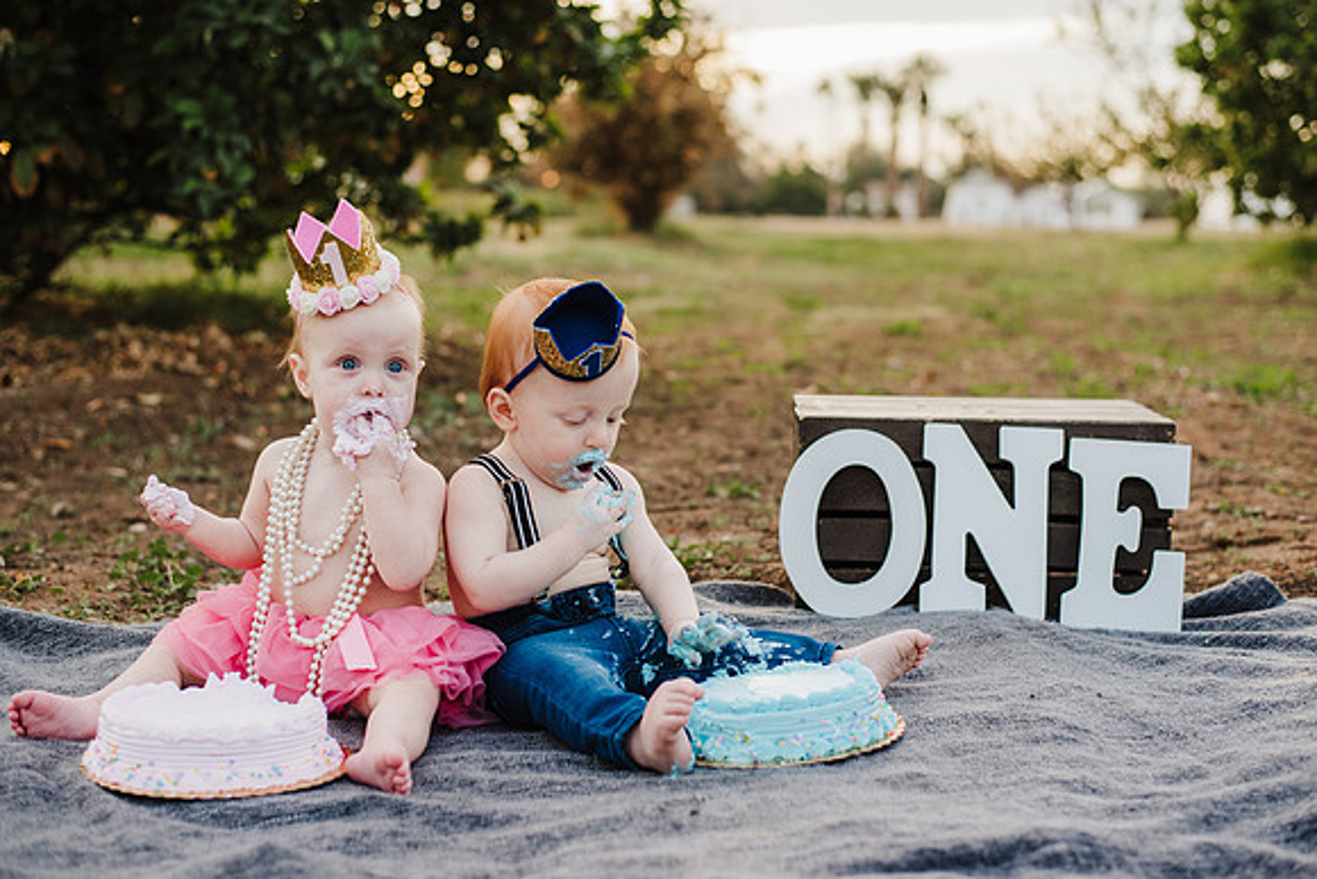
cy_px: 440
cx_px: 658
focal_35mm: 52
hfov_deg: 38.1
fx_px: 1908
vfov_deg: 25.9
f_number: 2.8
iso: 400
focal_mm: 50
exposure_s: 1/500
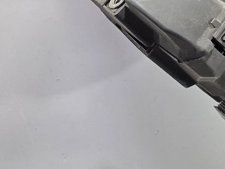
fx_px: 494
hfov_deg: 23.3
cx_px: 277
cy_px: -50
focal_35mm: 76
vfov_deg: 18.1
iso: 250
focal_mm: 6.3
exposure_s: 1/100
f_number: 1.7
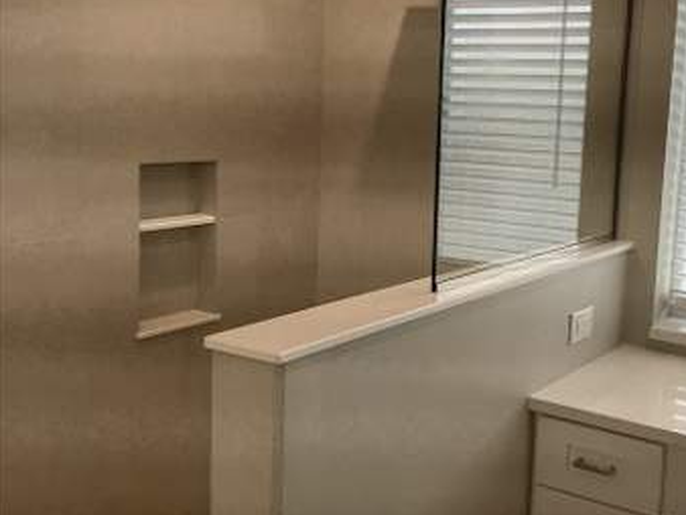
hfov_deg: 42.1
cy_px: 219
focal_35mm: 44
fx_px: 873
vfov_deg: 32.9
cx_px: 483
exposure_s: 1/120
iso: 25
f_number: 2.4
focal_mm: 3.3
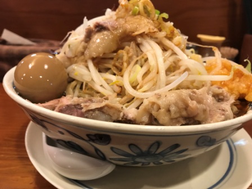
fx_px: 204
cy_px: 94
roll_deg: -1.0
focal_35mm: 28
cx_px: 126
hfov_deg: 63.4
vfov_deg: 49.7
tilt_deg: -20.5
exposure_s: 1/17
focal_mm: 3.99
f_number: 1.8
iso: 40
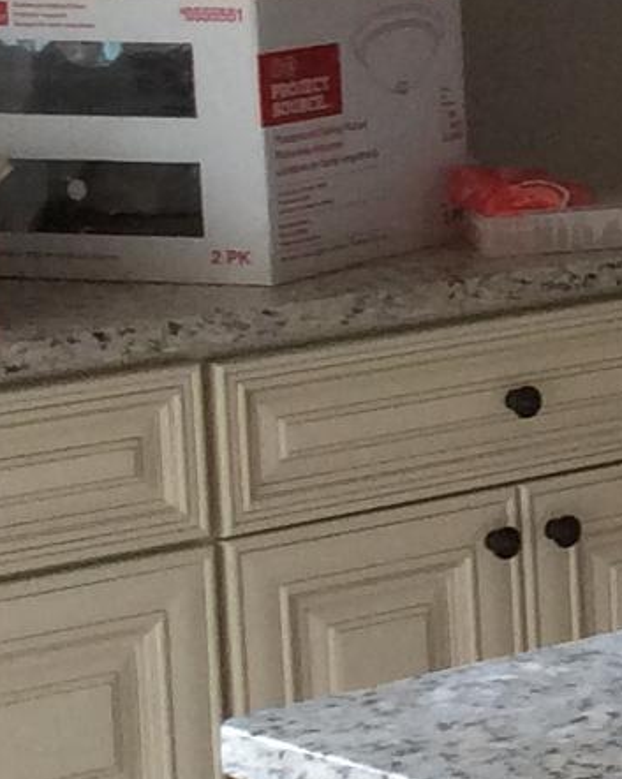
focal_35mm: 183
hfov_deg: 7.6
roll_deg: -1.4
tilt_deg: -7.4
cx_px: 1759
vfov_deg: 10.5
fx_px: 4215
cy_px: 159
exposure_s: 1/24
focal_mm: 3.3
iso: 100
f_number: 2.4
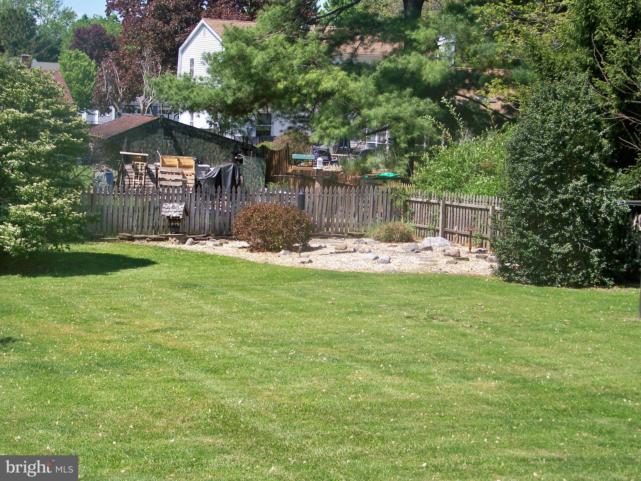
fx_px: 1204
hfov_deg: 29.8
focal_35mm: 65
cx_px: 320
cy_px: 240
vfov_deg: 22.6
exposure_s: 1/800
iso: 64
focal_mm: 13.2
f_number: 3.2
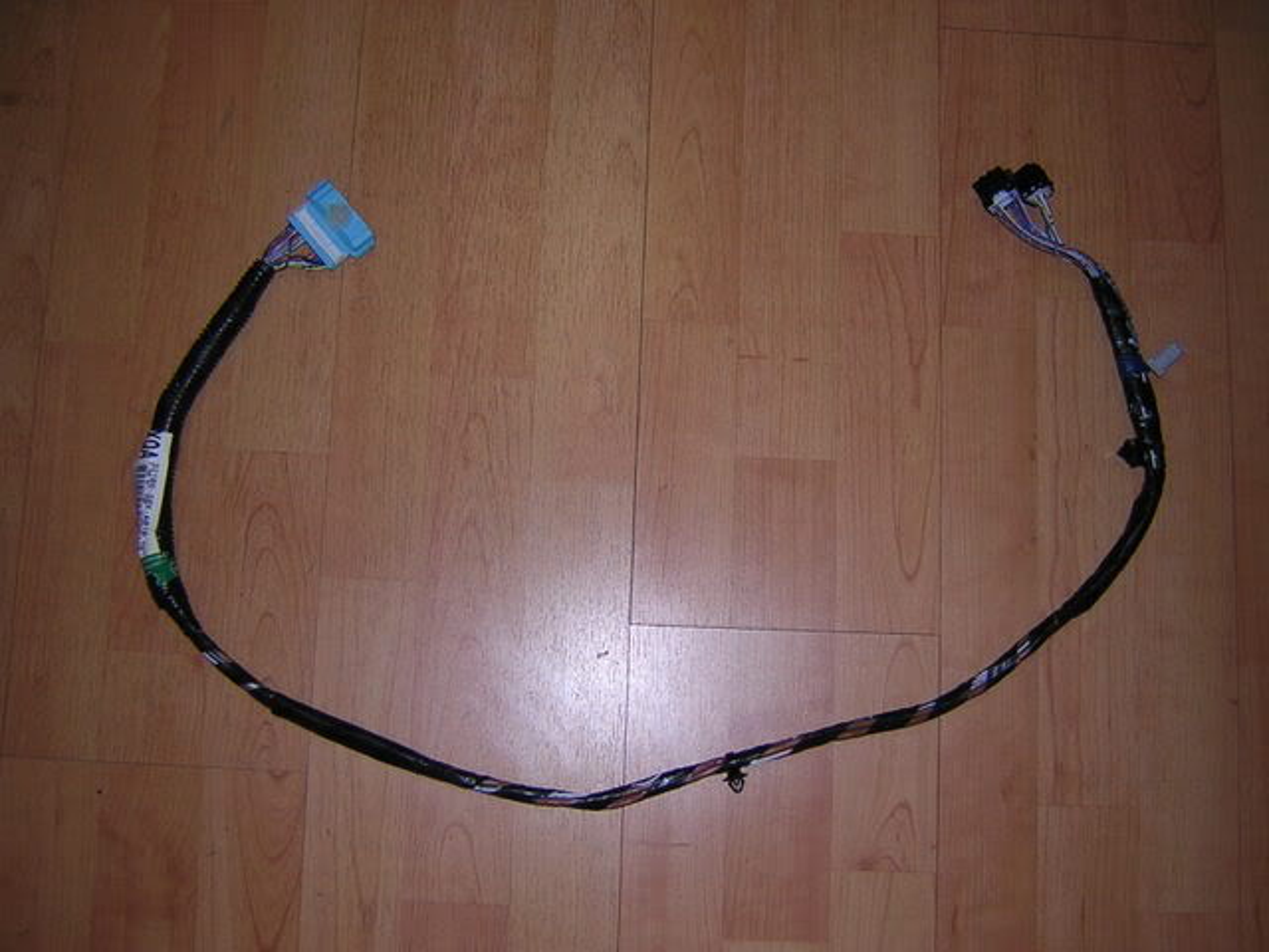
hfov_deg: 51.4
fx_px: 1320
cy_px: 476
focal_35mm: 36
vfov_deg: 39.7
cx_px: 634
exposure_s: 1/60.1
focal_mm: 4.7
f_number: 2.6
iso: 100
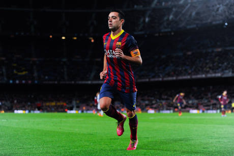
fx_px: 455
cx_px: 117
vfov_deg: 19.4
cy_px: 78
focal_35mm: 70
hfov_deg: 28.9
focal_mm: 70
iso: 1600
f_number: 3.2
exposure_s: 1/1250
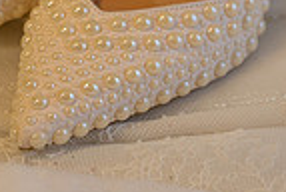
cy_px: -175
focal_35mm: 283
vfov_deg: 4.8
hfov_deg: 7.2
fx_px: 2253
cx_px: 24
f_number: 2.8
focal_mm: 70
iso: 800
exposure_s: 1/200
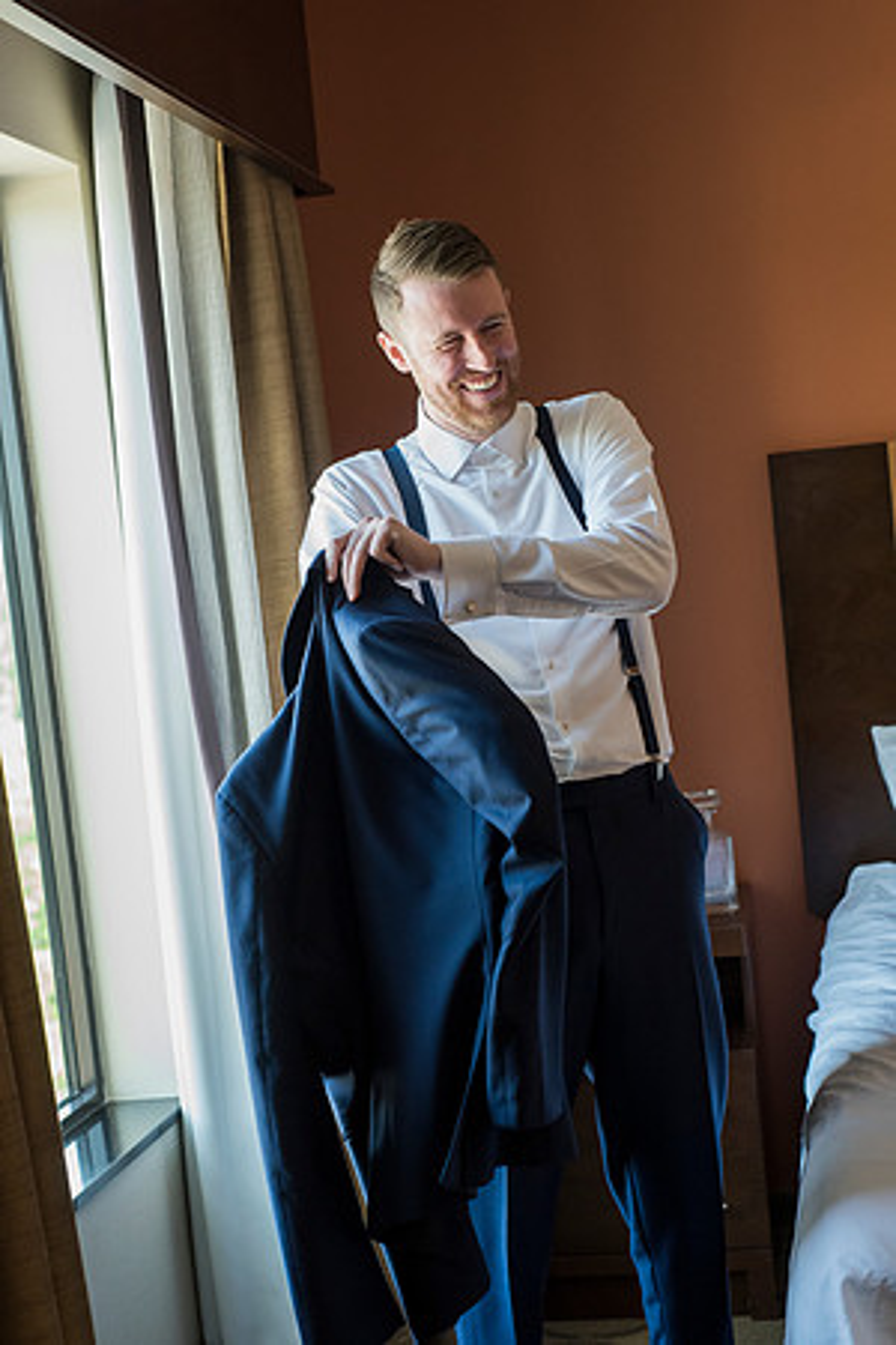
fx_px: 1867
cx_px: 448
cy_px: 672
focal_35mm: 50
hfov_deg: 27.0
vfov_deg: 39.6
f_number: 4.5
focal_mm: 50
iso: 2500
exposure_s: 1/320
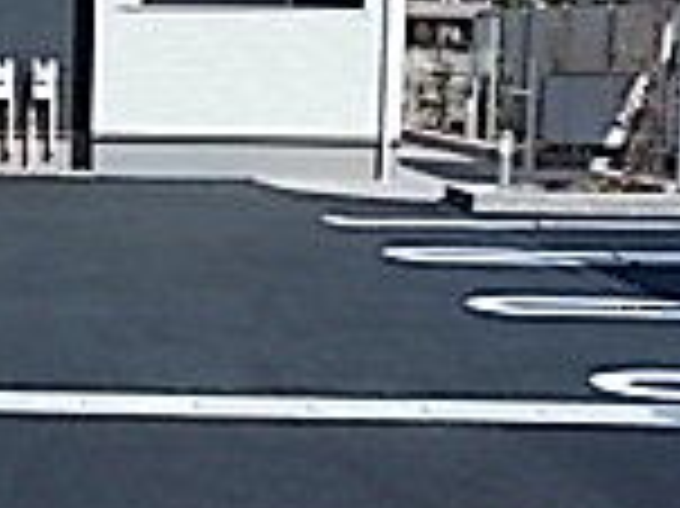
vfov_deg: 13.4
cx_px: -162
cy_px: 211
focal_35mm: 110
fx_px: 2159
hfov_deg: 17.0
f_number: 8
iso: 80
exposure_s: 1/200
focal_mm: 4.6
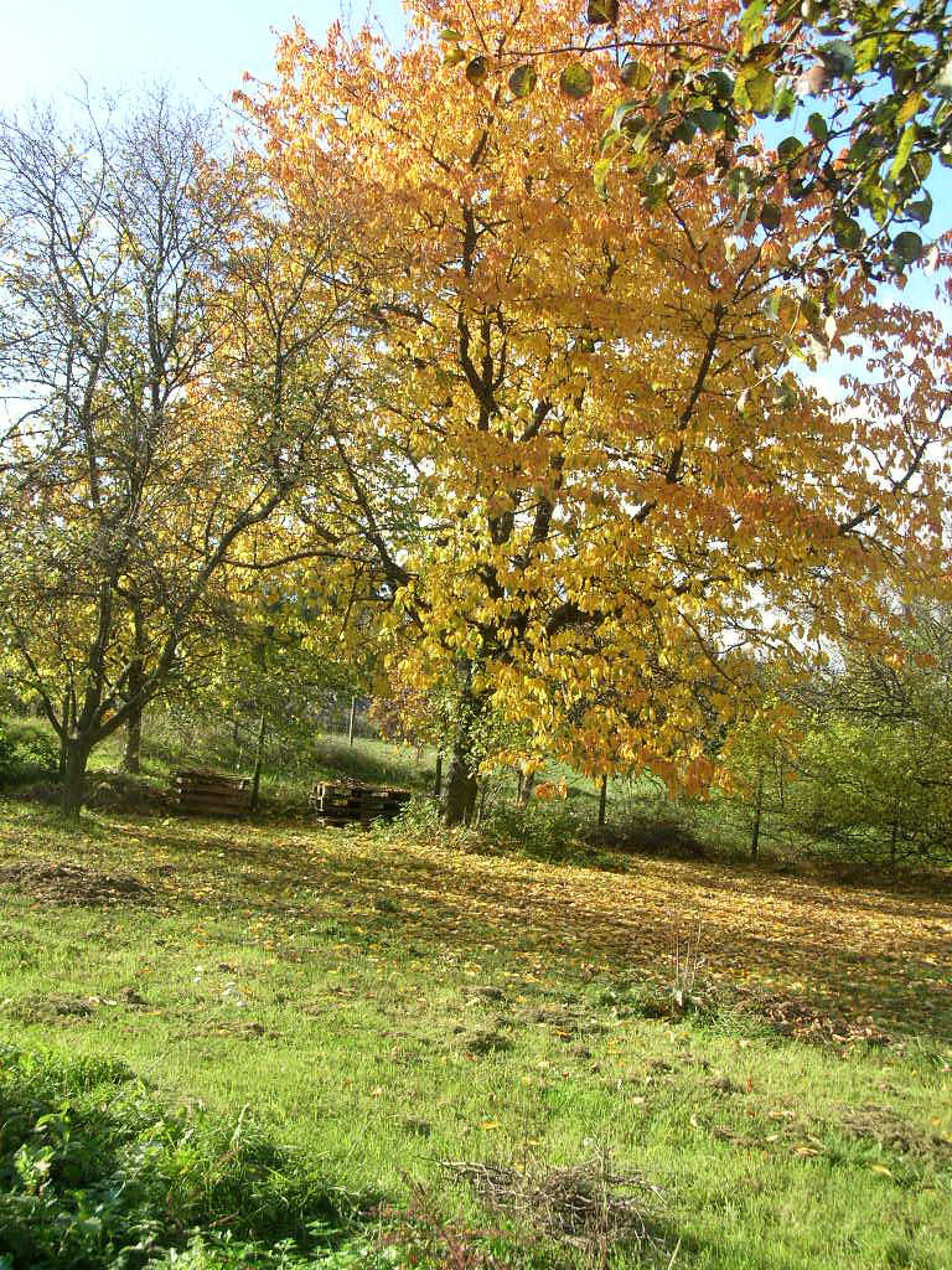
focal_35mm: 36
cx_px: 476
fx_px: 1320
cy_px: 635
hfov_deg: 39.7
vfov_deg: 51.4
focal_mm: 6
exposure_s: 1/172
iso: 50
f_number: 3.7
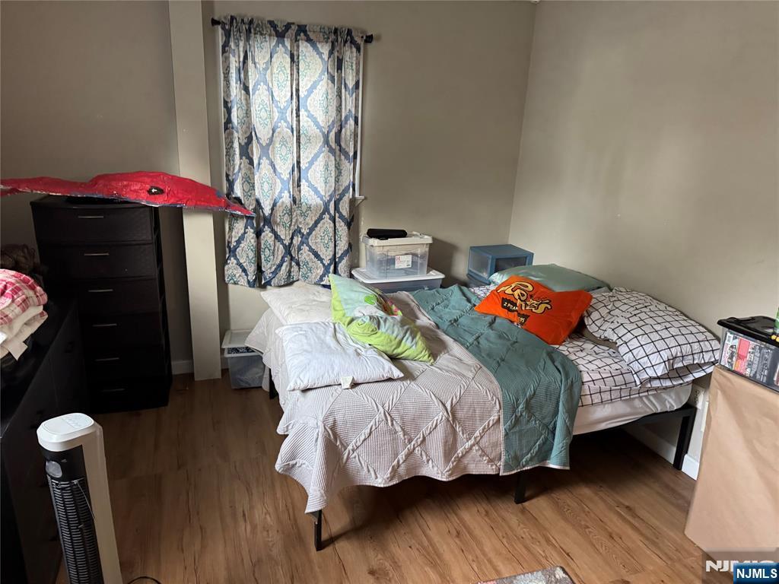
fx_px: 540
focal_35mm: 24
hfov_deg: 71.6
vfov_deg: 56.8
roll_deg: -3.1
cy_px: 292
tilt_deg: -17.0
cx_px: 390
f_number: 1.78
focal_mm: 6.76
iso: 640
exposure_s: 1/60
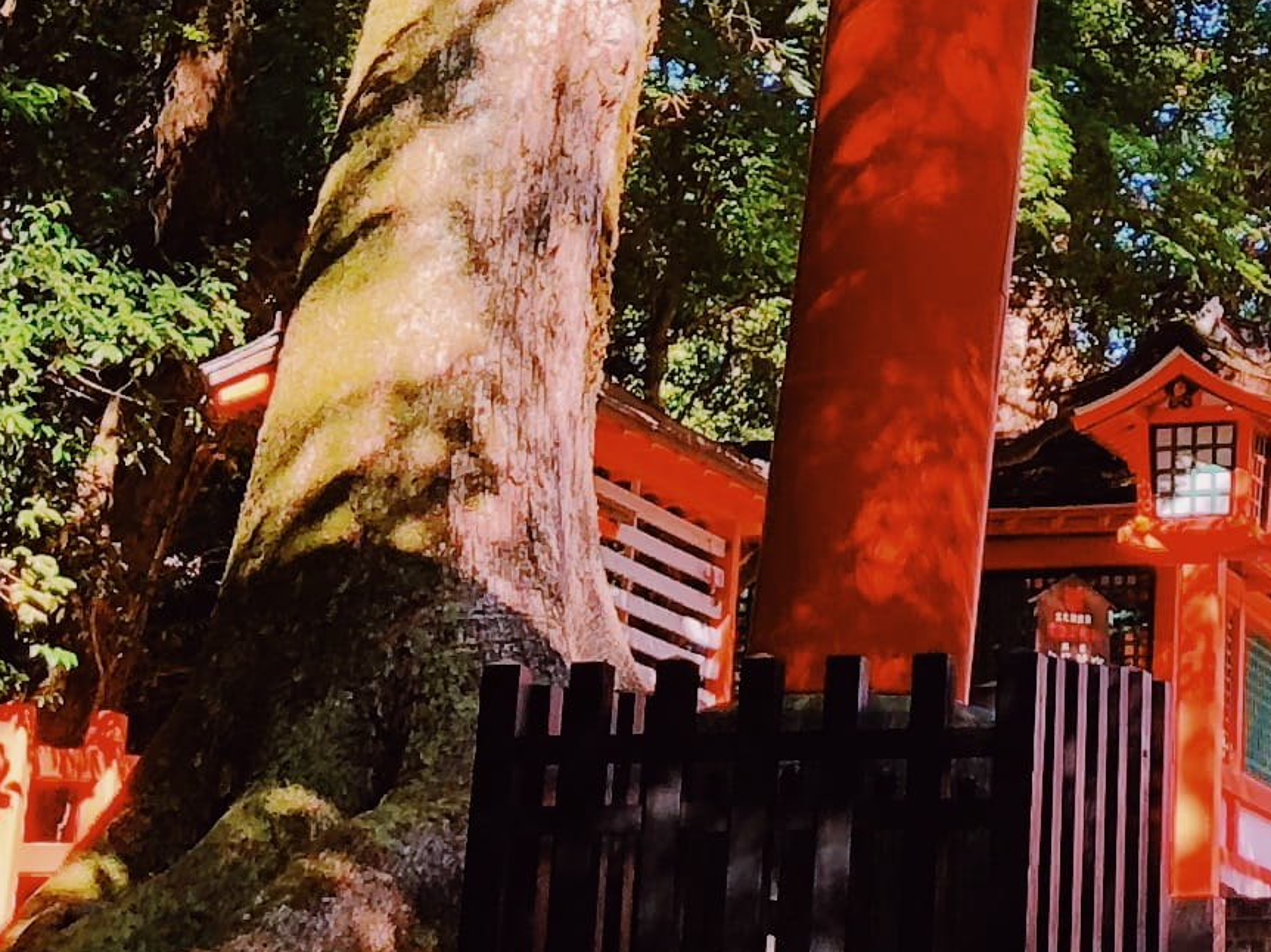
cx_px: 1529
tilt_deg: +23.6
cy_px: -892
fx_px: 4809
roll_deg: -0.5
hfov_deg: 14.6
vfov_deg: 10.5
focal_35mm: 131
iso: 25
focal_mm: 3.99
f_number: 1.8
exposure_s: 1/120
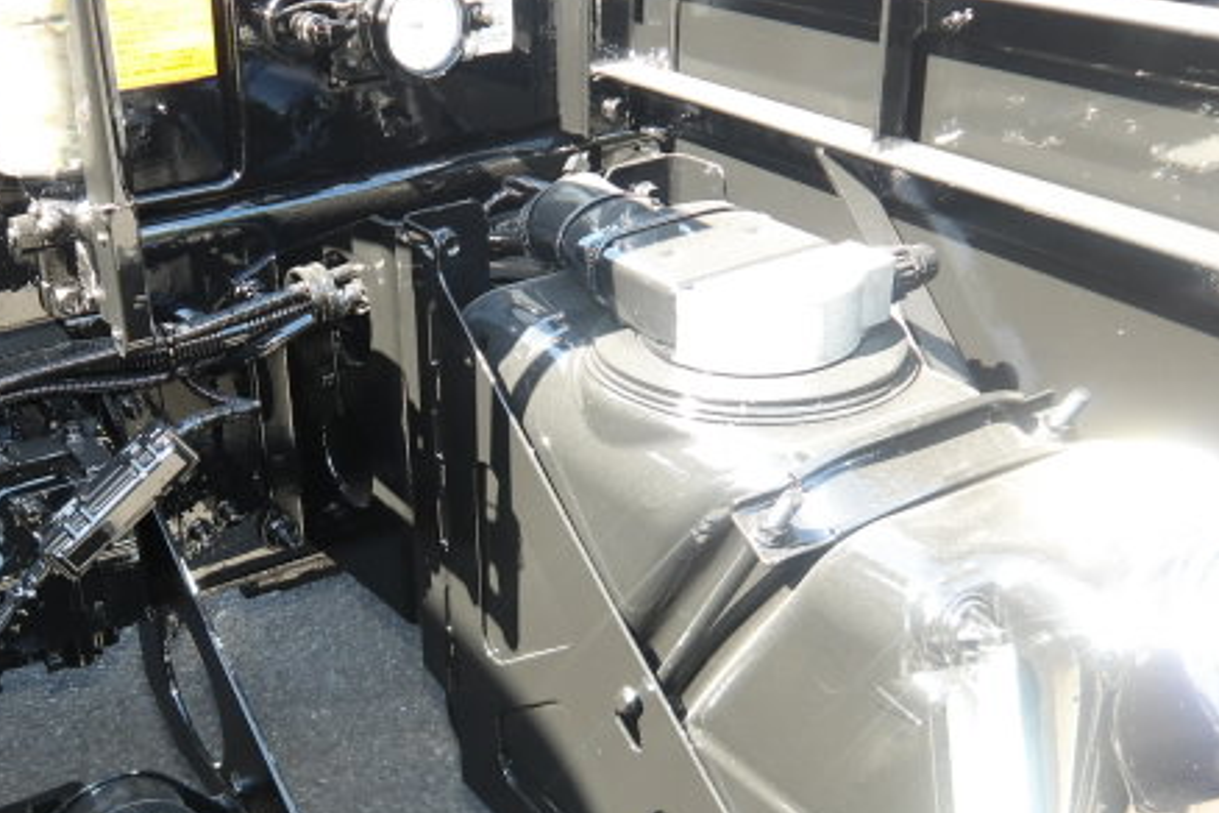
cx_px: 401
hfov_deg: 46.6
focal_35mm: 41
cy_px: 493
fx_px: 1388
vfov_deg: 32.5
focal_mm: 4.9
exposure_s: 1/56
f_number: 3
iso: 100
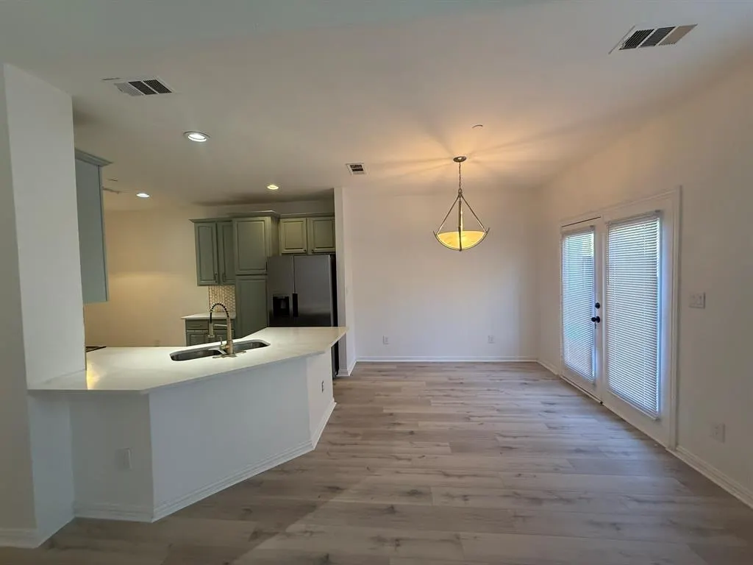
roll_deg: +2.0
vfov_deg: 85.7
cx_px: 376
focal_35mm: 14
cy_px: 282
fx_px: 305
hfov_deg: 102.1
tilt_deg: -1.1
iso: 200
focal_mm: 2.22
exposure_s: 1/120
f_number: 2.2
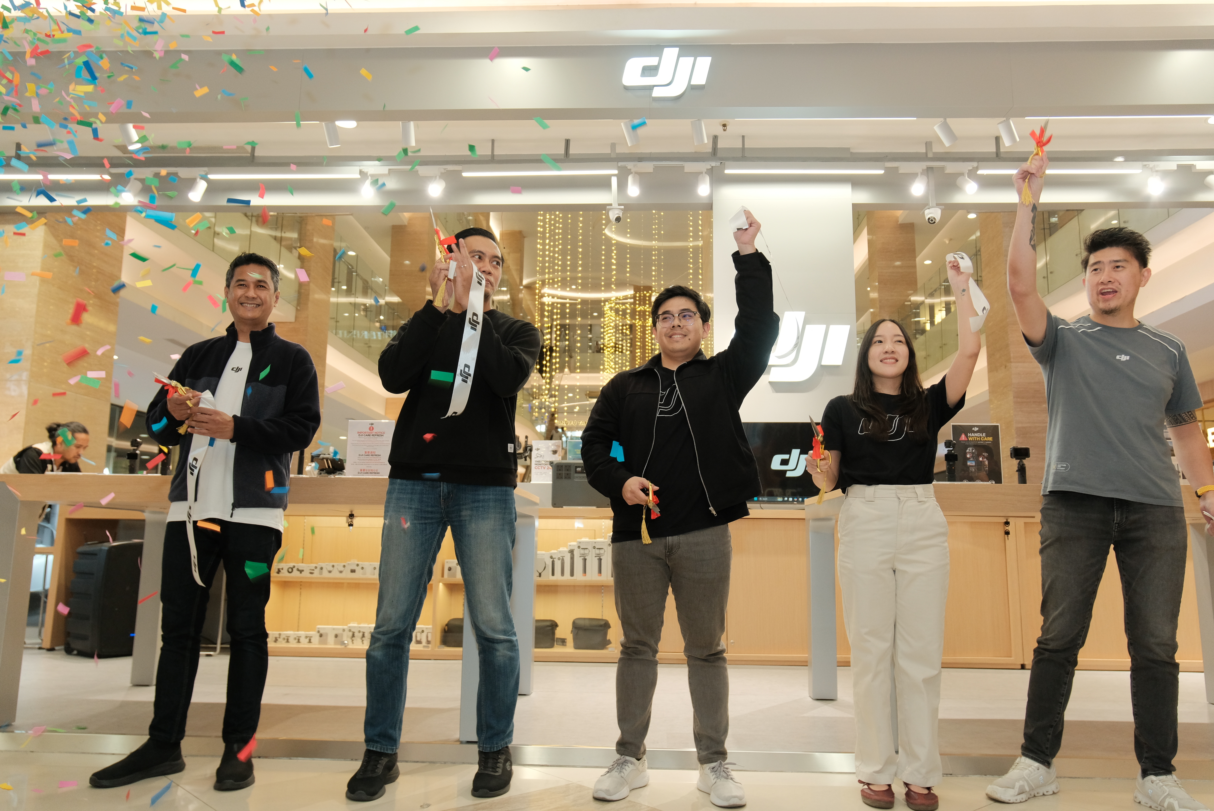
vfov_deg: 49.6
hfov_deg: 69.4
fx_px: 877
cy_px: 406
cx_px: 607
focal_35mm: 26
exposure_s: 1/125
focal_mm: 17
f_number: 3.2
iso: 1250
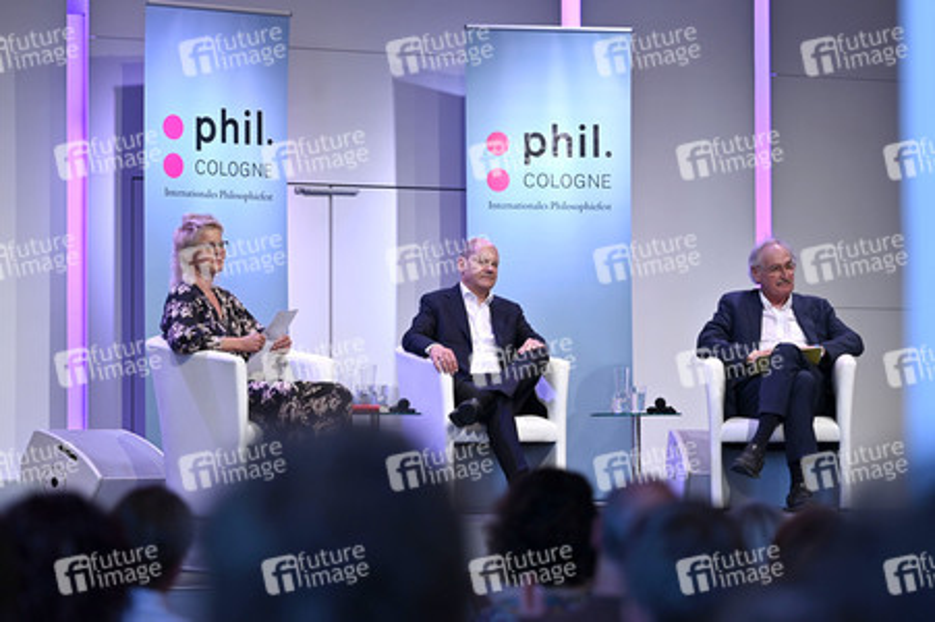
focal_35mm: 120
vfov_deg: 11.4
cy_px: 311
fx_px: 3114
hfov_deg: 17.1
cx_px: 468
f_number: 2.8
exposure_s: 1/400
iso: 500
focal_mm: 120
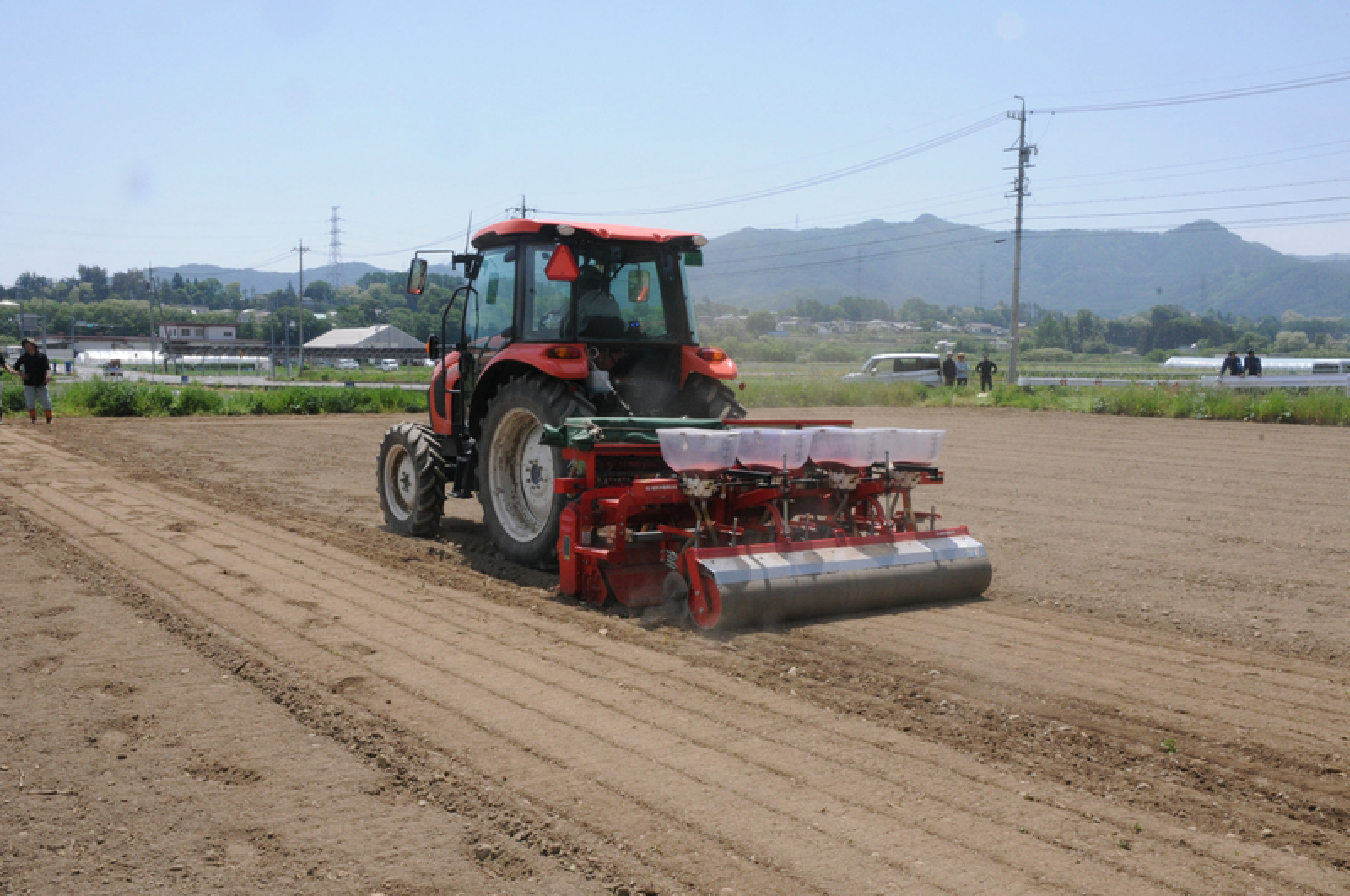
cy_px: 448
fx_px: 1348
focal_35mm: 36
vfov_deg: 36.8
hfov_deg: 53.2
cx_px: 675
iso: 720
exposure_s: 1/200
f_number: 25
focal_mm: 24
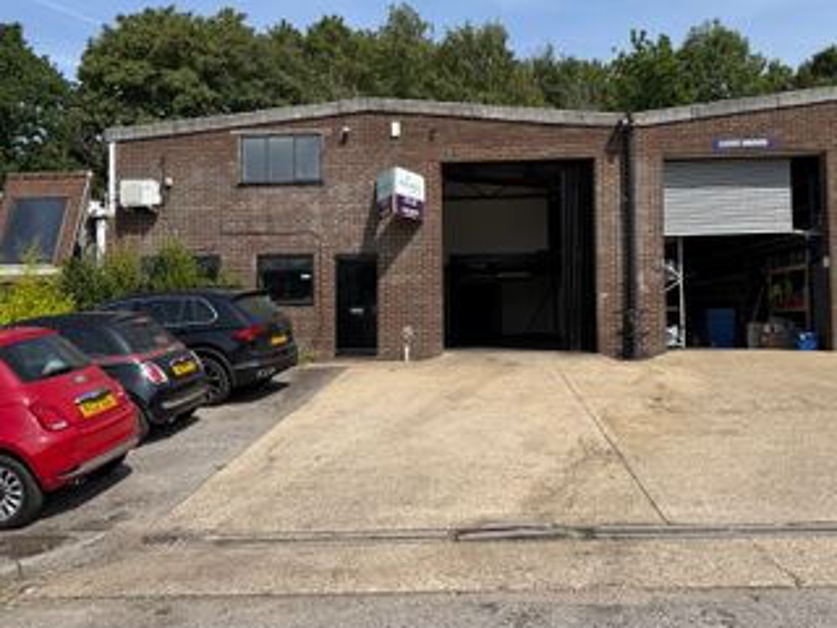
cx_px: 439
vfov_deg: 46.7
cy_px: 283
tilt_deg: +3.7
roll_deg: +0.3
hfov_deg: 59.9
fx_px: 725
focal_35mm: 30
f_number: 1.78
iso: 80
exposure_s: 1/4673
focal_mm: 6.76
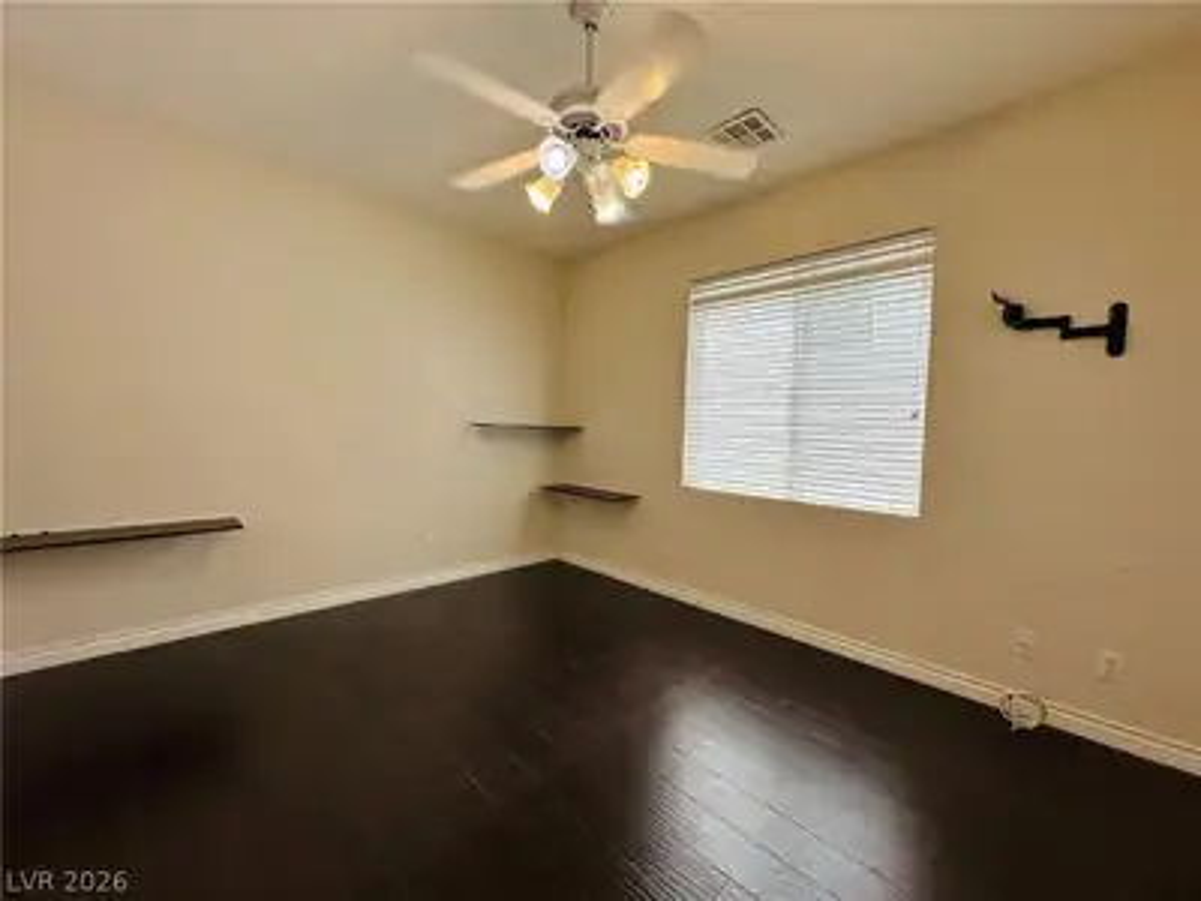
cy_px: 450
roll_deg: -2.2
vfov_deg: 85.7
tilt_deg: -2.7
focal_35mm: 14
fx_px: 486
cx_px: 600
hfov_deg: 102.1
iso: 50
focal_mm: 2.22
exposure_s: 1/120
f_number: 2.2
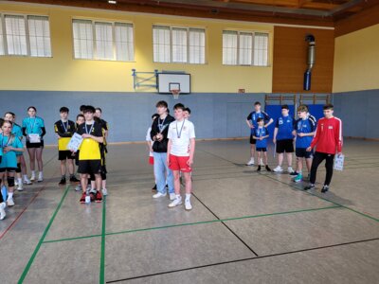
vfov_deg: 53.1
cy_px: 142
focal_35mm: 26
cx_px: 190
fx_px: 285
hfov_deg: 67.3
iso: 125
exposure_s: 1/120
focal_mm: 5.4
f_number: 1.8
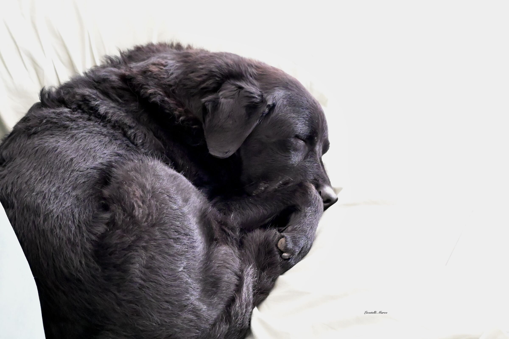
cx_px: 254
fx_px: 1159
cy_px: 170
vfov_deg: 16.7
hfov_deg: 24.8
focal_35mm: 82
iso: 20000
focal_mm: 55
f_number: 4.5
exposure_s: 1/100
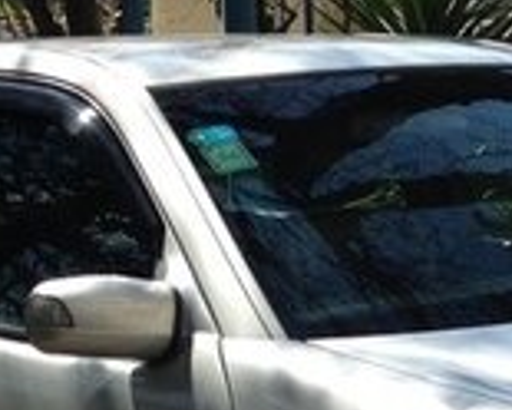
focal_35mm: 137
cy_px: 541
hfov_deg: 13.9
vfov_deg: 11.0
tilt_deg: -16.1
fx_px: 2076
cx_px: 446
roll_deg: +0.0
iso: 50
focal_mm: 4.12
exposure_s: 1/935
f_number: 2.4
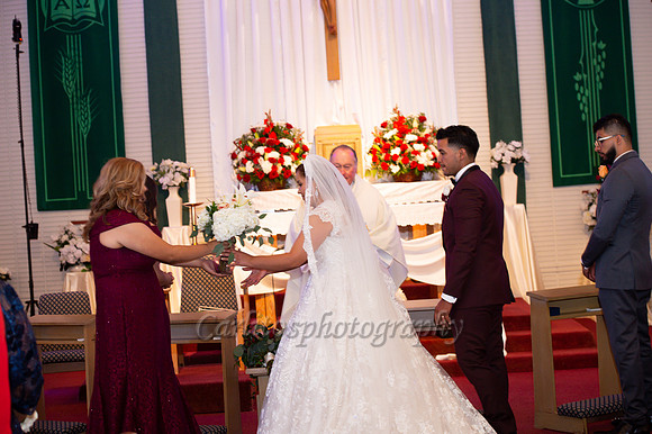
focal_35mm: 70
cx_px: 326
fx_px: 1267
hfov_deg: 28.9
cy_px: 217
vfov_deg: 19.4
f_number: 4.5
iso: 1250
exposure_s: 1/60
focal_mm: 70
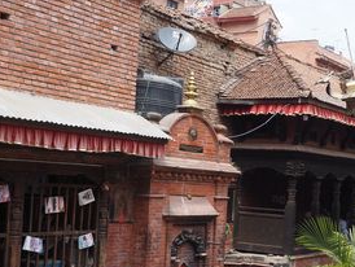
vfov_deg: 23.6
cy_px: 177
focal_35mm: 62
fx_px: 636
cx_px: 298
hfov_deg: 30.2
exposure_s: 1/250
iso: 200
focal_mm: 17
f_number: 5.6
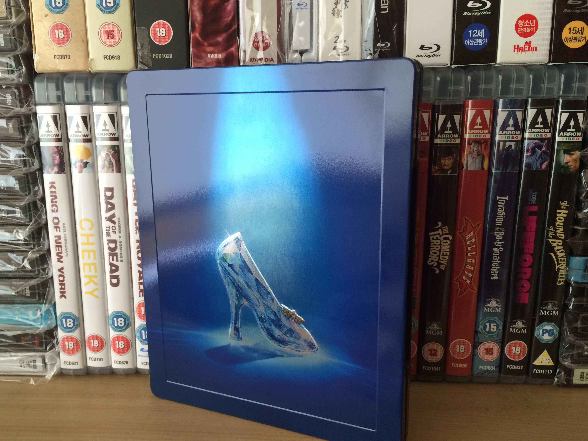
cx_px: 267
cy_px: 232
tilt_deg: -11.8
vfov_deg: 44.2
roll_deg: -0.1
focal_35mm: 32
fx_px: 544
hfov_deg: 56.7
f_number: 2.2
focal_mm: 4.15
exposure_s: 1/30
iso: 80
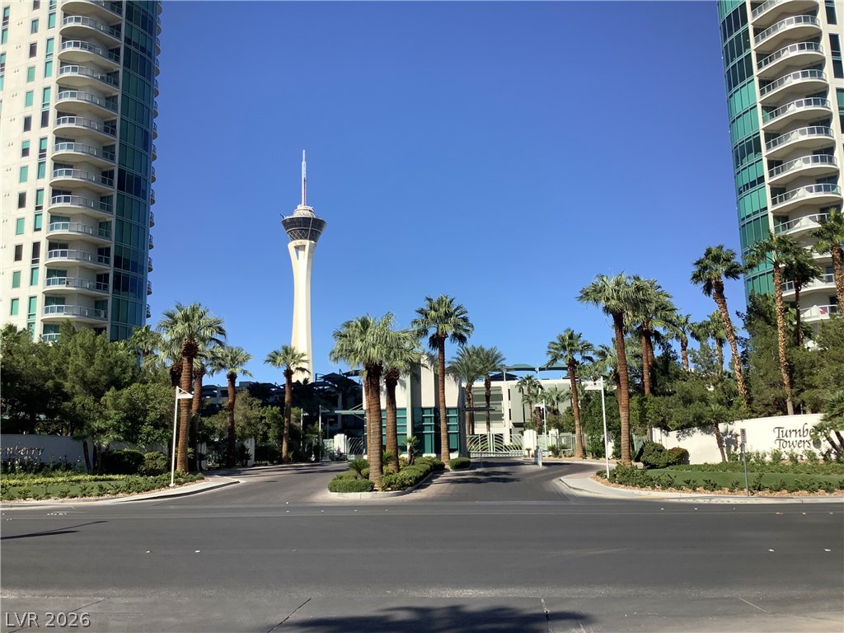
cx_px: 422
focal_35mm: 31
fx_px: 756
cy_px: 316
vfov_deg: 45.4
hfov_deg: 58.4
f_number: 2.4
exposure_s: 1/1456
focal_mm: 3.3
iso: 25
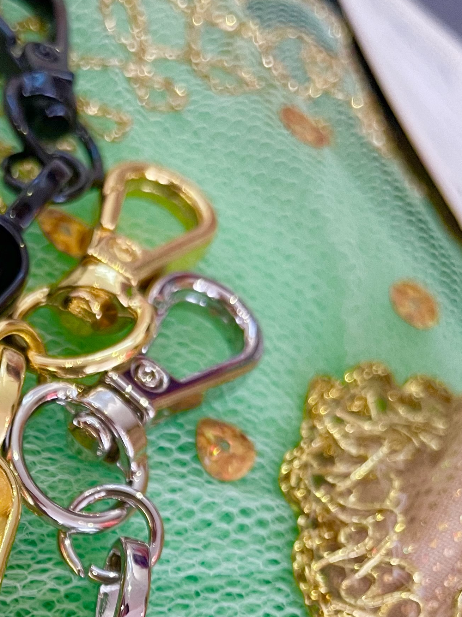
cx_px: -58
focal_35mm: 60
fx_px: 1068
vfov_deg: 29.6
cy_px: 646
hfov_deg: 22.9
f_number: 1.6
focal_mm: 4.2
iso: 125
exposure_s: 1/50
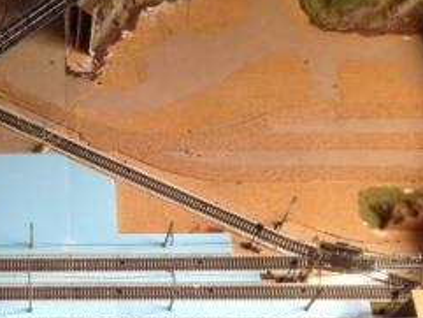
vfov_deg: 22.1
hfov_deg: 28.6
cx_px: 37
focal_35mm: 65
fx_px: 795
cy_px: 283
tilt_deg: -64.8
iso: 50
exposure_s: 1/30
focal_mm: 4.28
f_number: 2.4
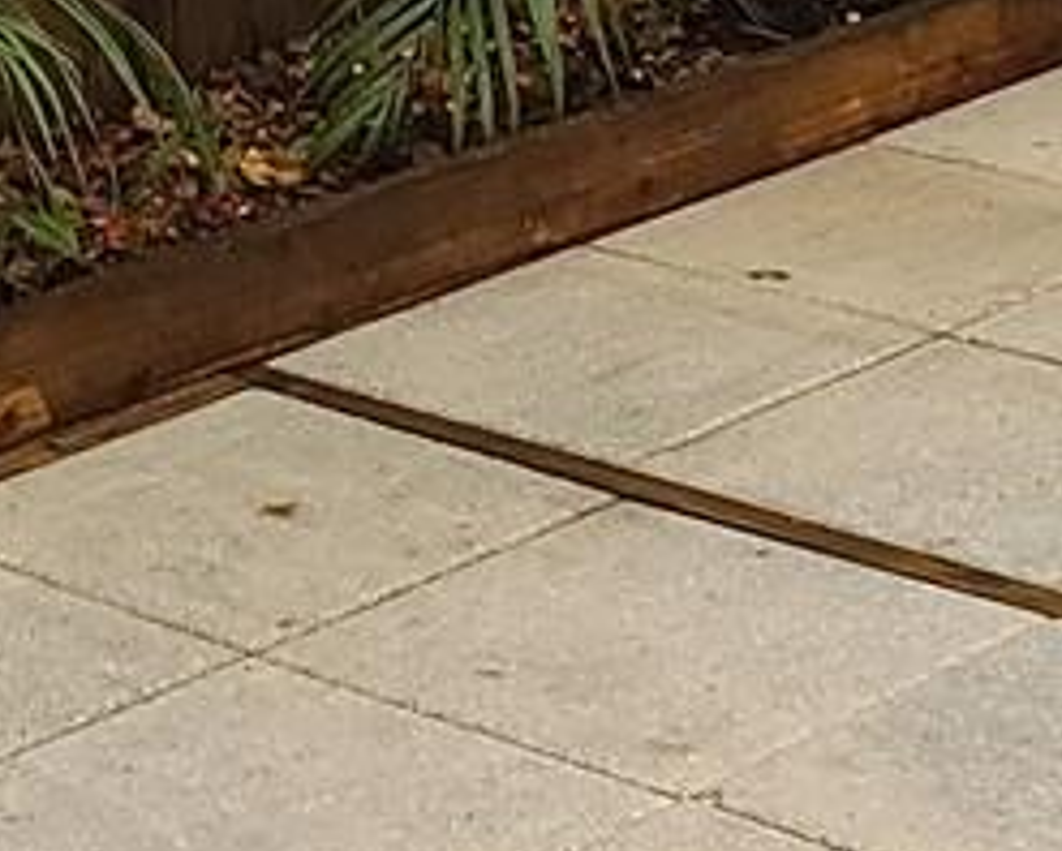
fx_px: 4970
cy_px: -804
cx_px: 172
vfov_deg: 9.2
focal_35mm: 158
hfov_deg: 12.1
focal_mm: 7
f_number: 1.8
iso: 160
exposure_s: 1/60
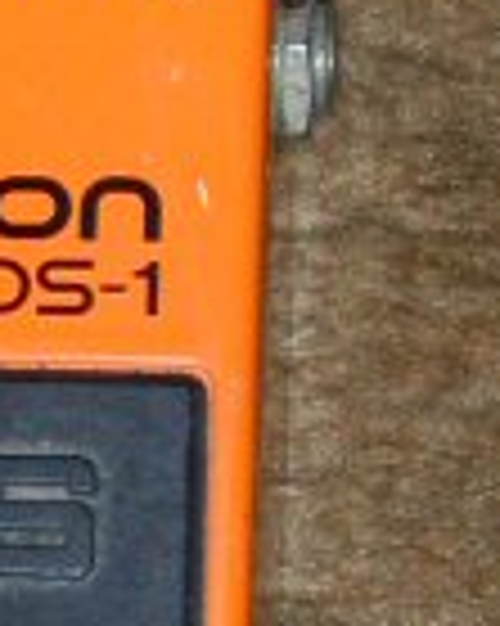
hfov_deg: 7.1
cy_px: 297
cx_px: -207
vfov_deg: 9.0
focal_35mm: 216
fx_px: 4000
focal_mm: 9.7
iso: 100
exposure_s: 1/59.9
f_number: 5.9
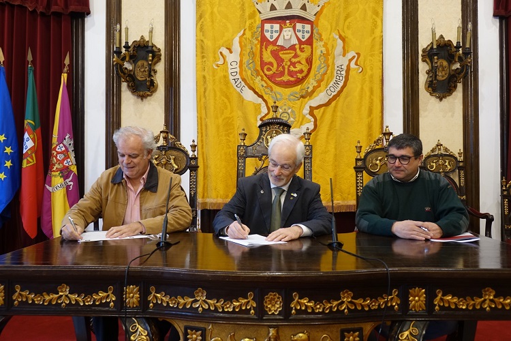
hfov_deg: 57.2
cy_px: 170
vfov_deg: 40.0
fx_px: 468
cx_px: 256
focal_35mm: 33
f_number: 2.8
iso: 500
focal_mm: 12.03
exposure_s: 1/40
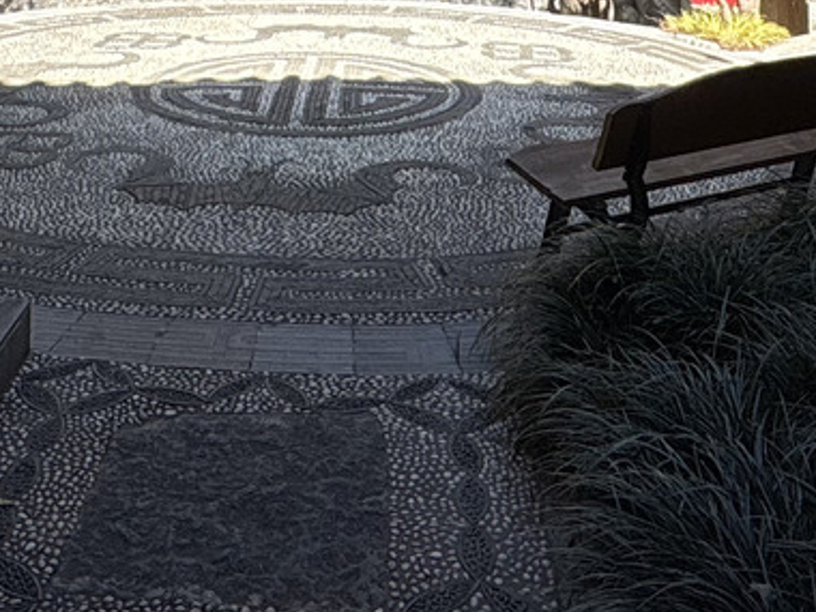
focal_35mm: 59
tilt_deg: +7.2
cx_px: 326
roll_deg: -0.4
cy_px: -382
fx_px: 1391
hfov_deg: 32.6
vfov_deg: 20.2
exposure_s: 1/741
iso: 40
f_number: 2.2
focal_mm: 2.22
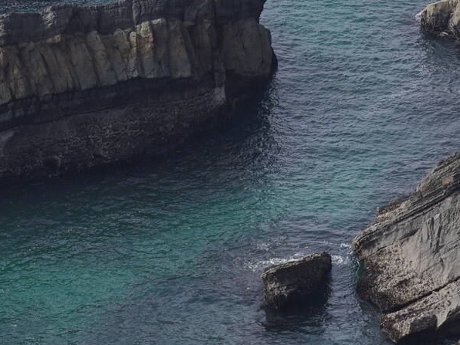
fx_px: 3840
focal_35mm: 289
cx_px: 441
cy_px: 72
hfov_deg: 6.8
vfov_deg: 5.1
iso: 320
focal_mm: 70
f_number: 14
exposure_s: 1/250
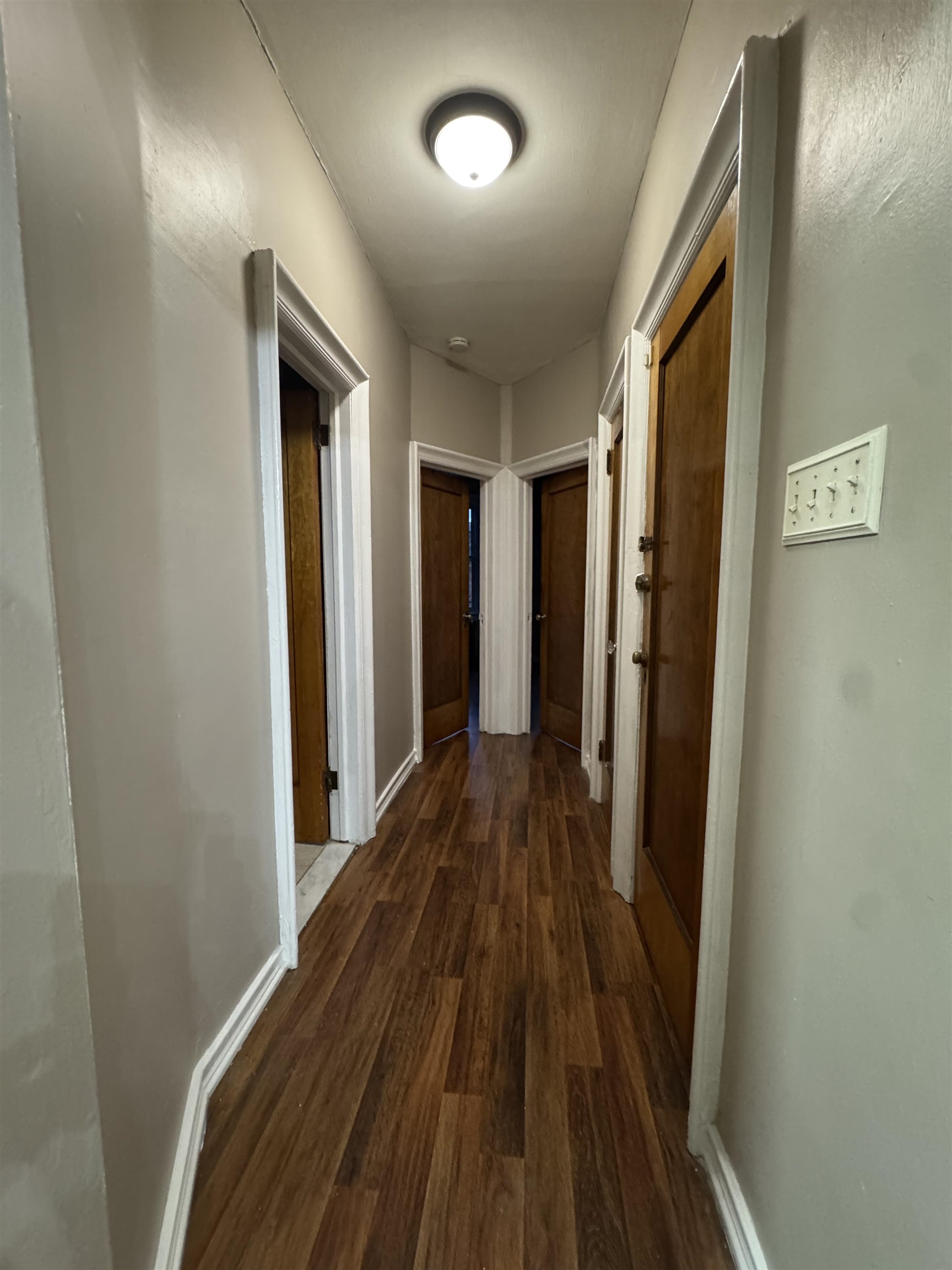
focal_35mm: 14
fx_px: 513
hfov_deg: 85.7
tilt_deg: -5.7
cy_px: 635
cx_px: 476
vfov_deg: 102.1
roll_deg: +0.6
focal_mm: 2.22
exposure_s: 1/40
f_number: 2.2
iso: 1000
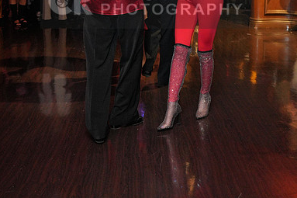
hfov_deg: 37.5
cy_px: 3
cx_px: 148
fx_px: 437
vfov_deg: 24.4
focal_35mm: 53
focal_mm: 35
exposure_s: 1/200
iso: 4000
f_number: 4
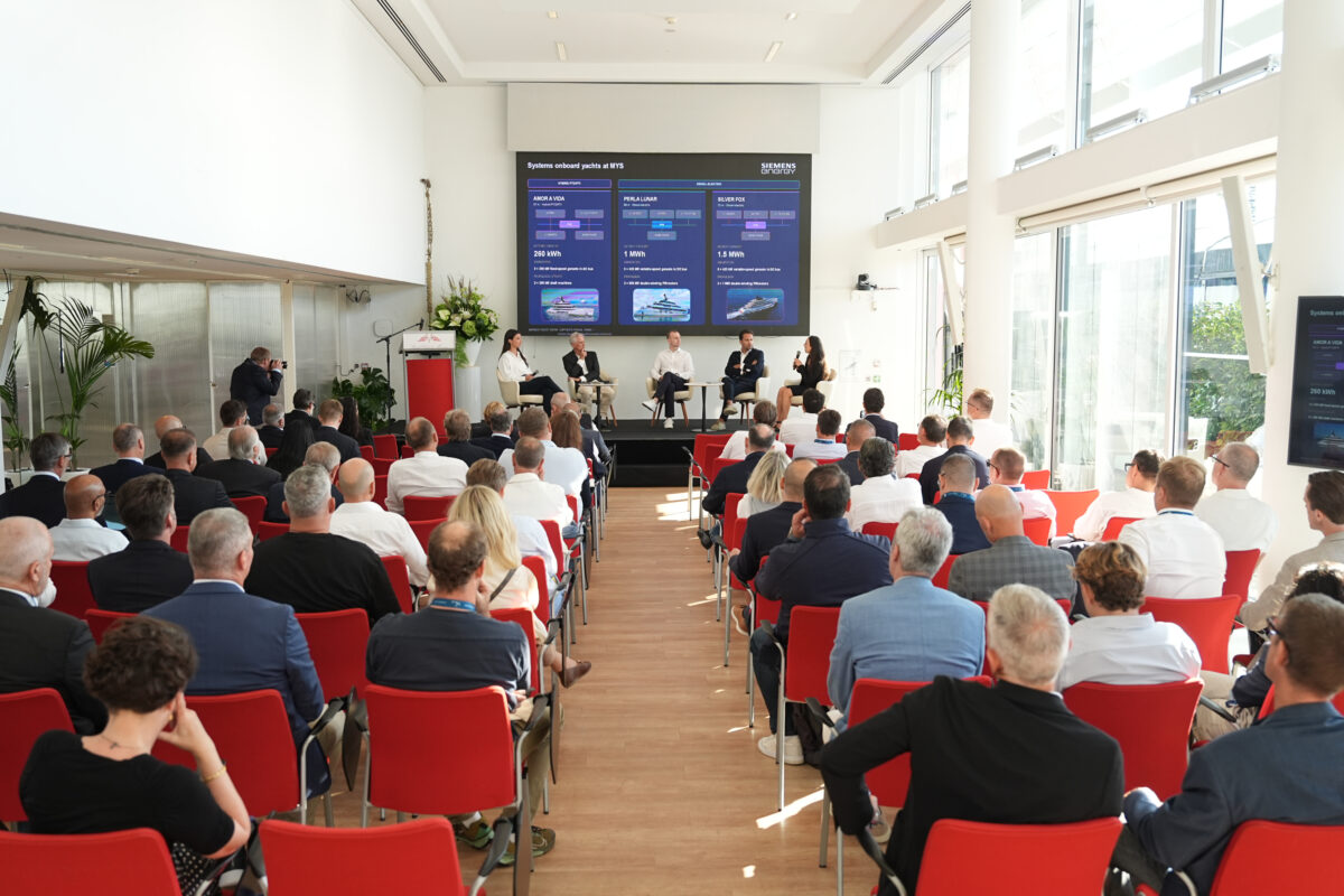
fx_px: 1269
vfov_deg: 38.9
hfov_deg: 55.8
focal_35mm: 34
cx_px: 672
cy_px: 448
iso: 800
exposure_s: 1/500
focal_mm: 34
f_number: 3.5
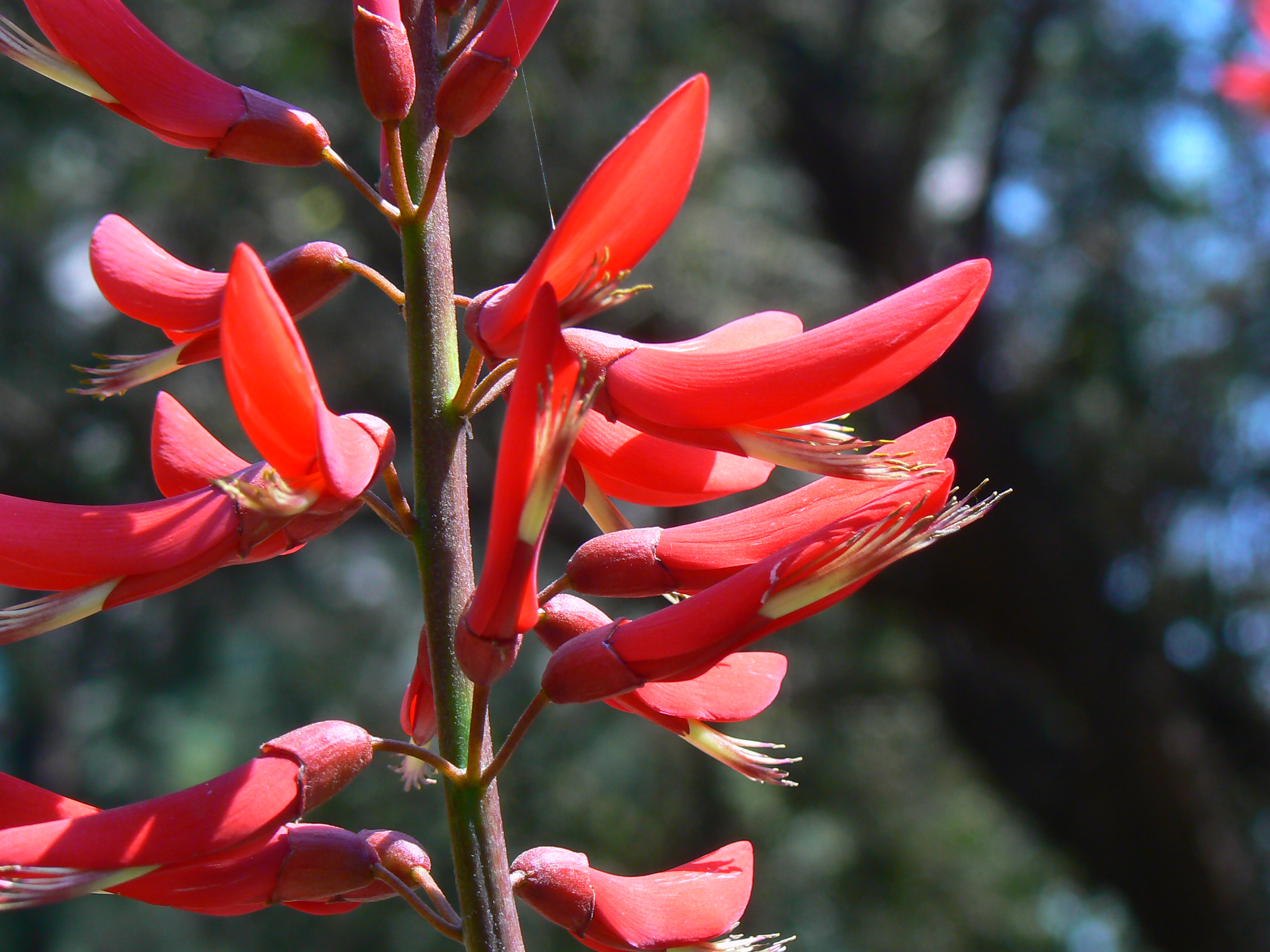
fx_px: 5393
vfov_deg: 10.1
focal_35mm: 147
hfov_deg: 13.4
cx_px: 635
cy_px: 476
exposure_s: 1/50
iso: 80
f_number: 4
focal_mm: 24.6
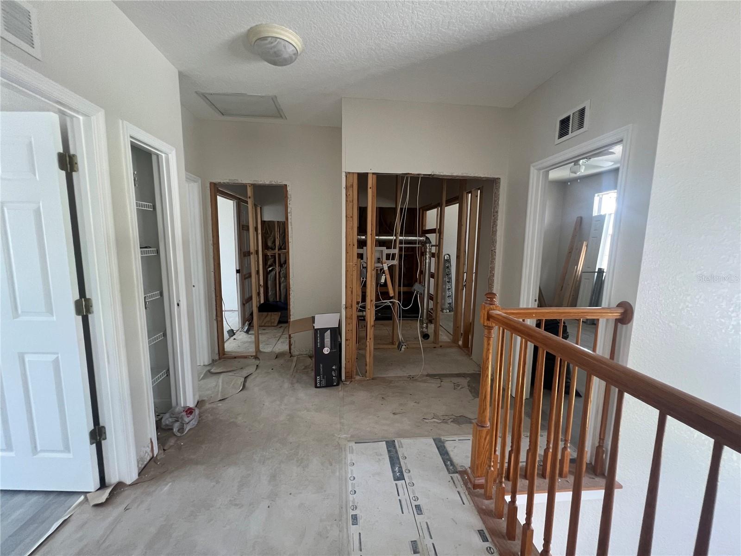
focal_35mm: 13
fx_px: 278
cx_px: 370
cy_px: 278
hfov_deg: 106.2
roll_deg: -0.7
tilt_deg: -8.1
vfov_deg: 89.9
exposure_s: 1/60
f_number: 1.8
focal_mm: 1.57
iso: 250
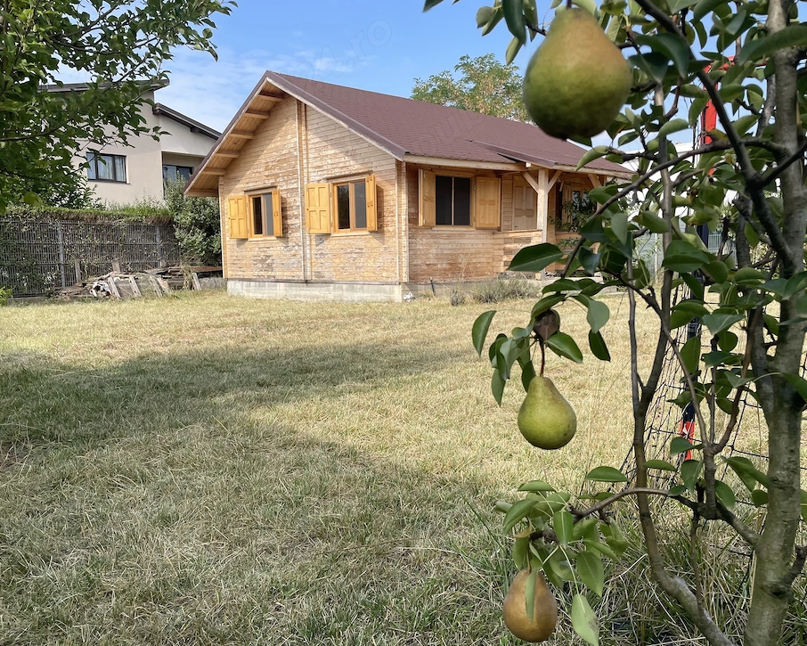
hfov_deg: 62.2
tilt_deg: -6.6
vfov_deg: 51.5
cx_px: 400
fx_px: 669
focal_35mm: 28
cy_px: 333
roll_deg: +0.7
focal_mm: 4.2
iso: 32
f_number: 1.6
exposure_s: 1/1715
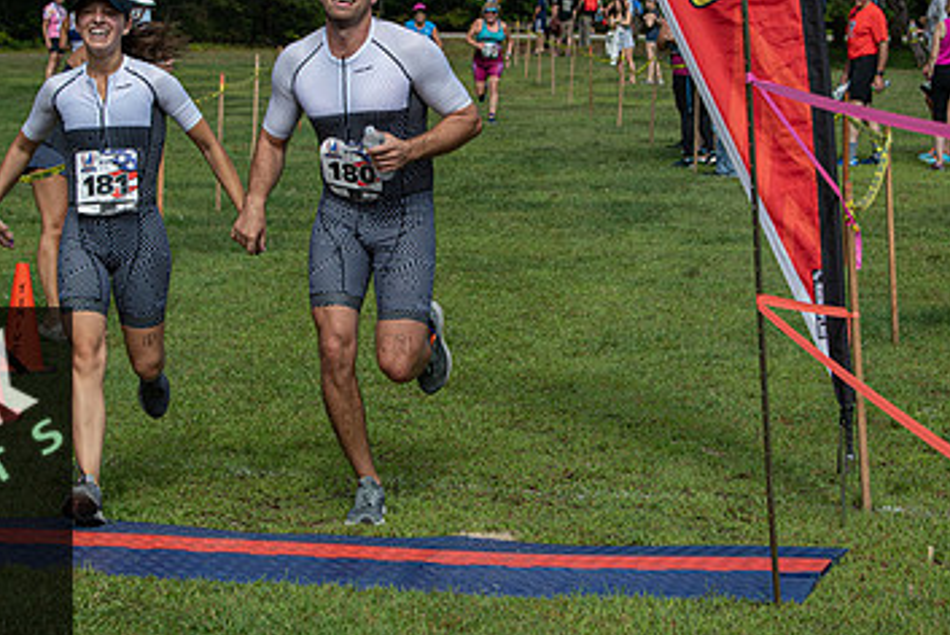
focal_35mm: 115
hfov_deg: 17.8
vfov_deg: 11.9
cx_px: 471
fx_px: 3037
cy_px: 168
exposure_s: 1/1000
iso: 200
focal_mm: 70
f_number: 5.6
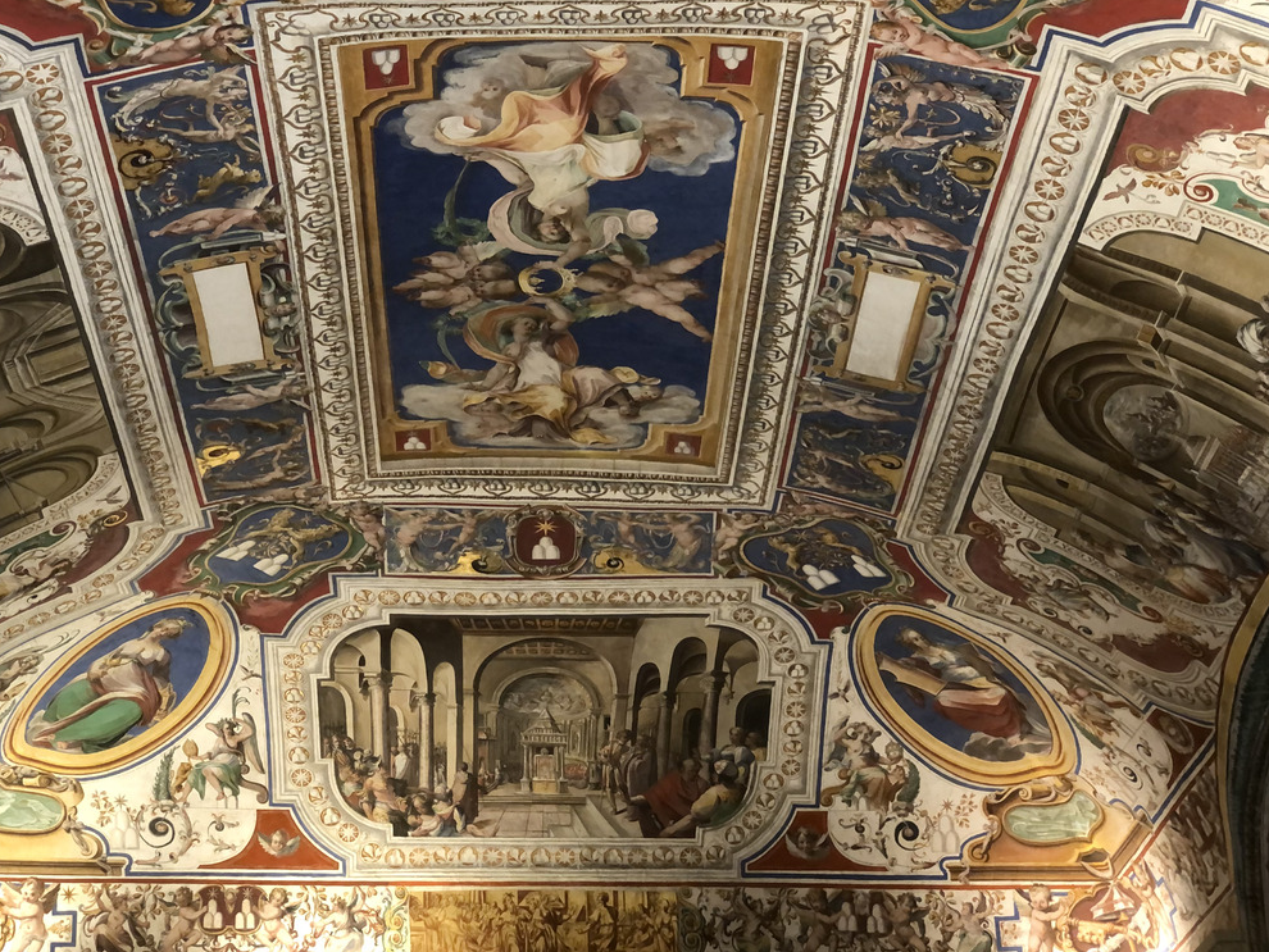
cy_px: 445
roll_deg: +0.4
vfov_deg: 23.3
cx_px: 545
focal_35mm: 63
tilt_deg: +28.0
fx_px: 2310
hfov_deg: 30.7
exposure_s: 1/25
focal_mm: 6
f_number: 2.4
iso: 125
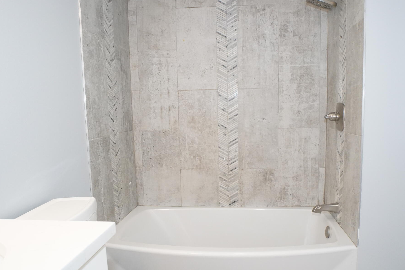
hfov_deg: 65.7
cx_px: 215
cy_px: 149
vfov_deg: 46.6
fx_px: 313
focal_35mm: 28
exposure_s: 1/160
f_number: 3.5
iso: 1600
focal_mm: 11
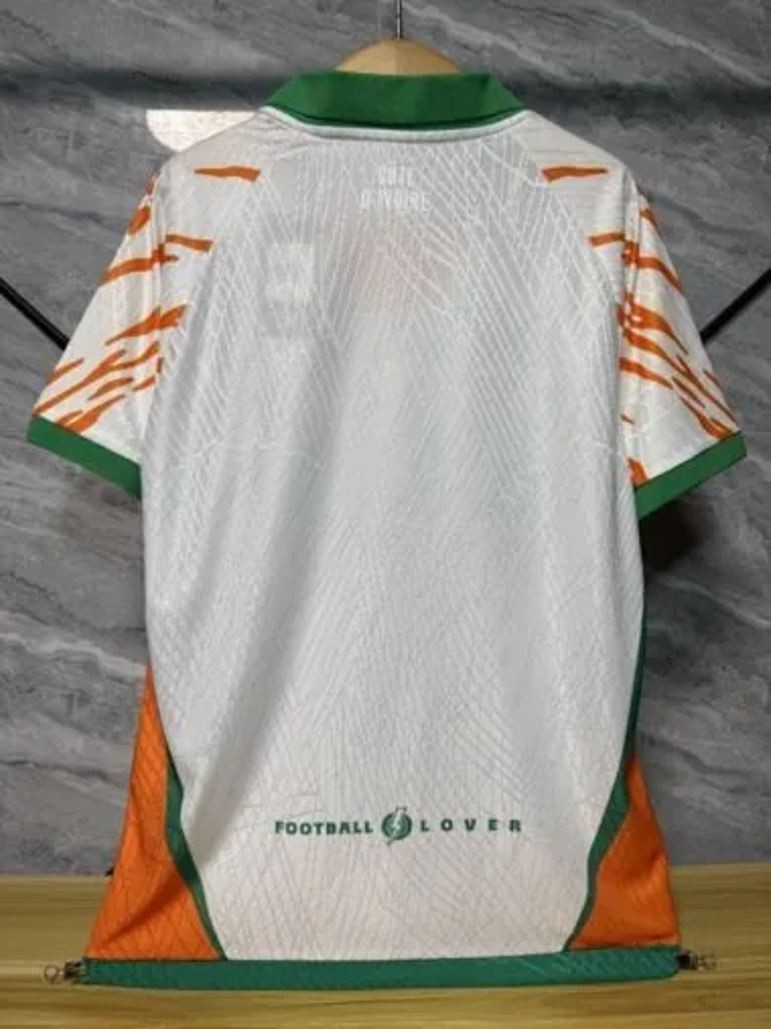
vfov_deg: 71.6
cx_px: 386
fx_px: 713
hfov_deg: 56.8
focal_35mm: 24
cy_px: 514
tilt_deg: -0.8
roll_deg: -0.2
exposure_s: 1/100
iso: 100
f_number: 1.78
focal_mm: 6.76
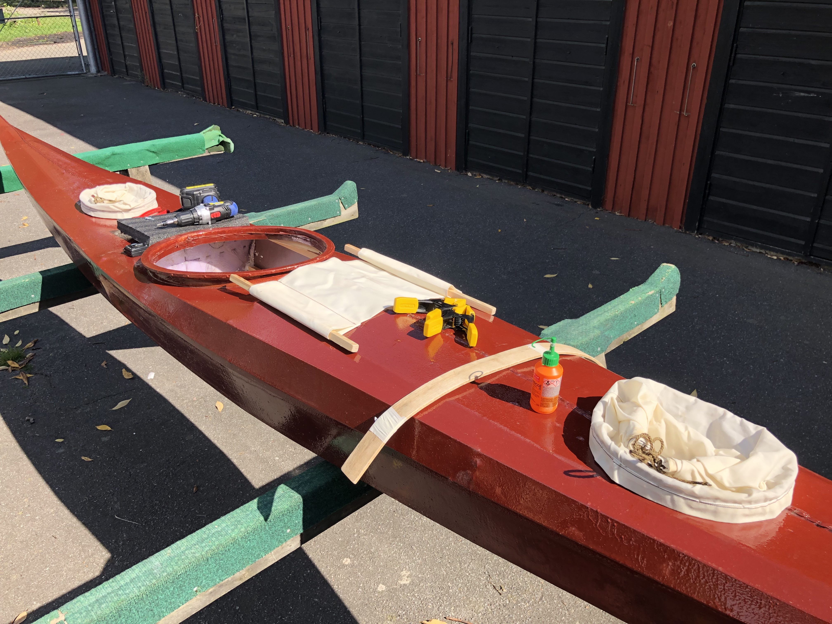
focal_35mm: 28
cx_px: 416
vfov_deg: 49.7
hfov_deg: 63.4
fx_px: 673
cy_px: 312
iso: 20
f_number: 1.8
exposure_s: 1/649
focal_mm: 3.99
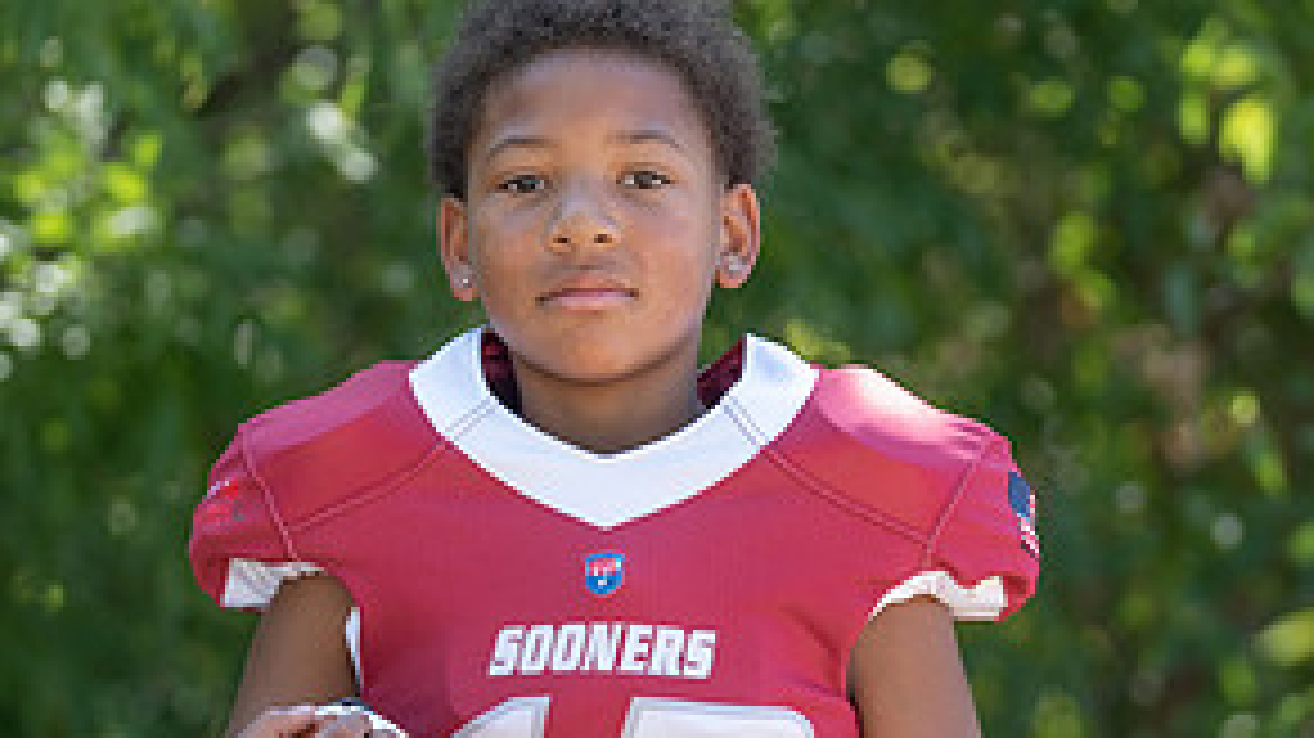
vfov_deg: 4.8
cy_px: 511
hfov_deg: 8.6
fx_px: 8777
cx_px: 644
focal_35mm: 252
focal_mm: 121
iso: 100
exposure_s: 1/320
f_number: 2.8
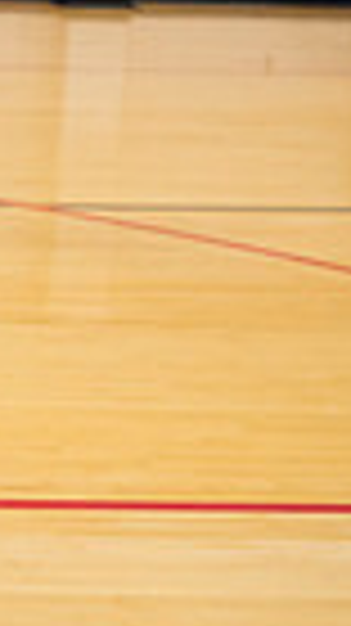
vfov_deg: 19.8
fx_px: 1741
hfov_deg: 9.5
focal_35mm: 105
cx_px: -626
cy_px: 20
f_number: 3.2
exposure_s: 1/320
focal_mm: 24
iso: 2000
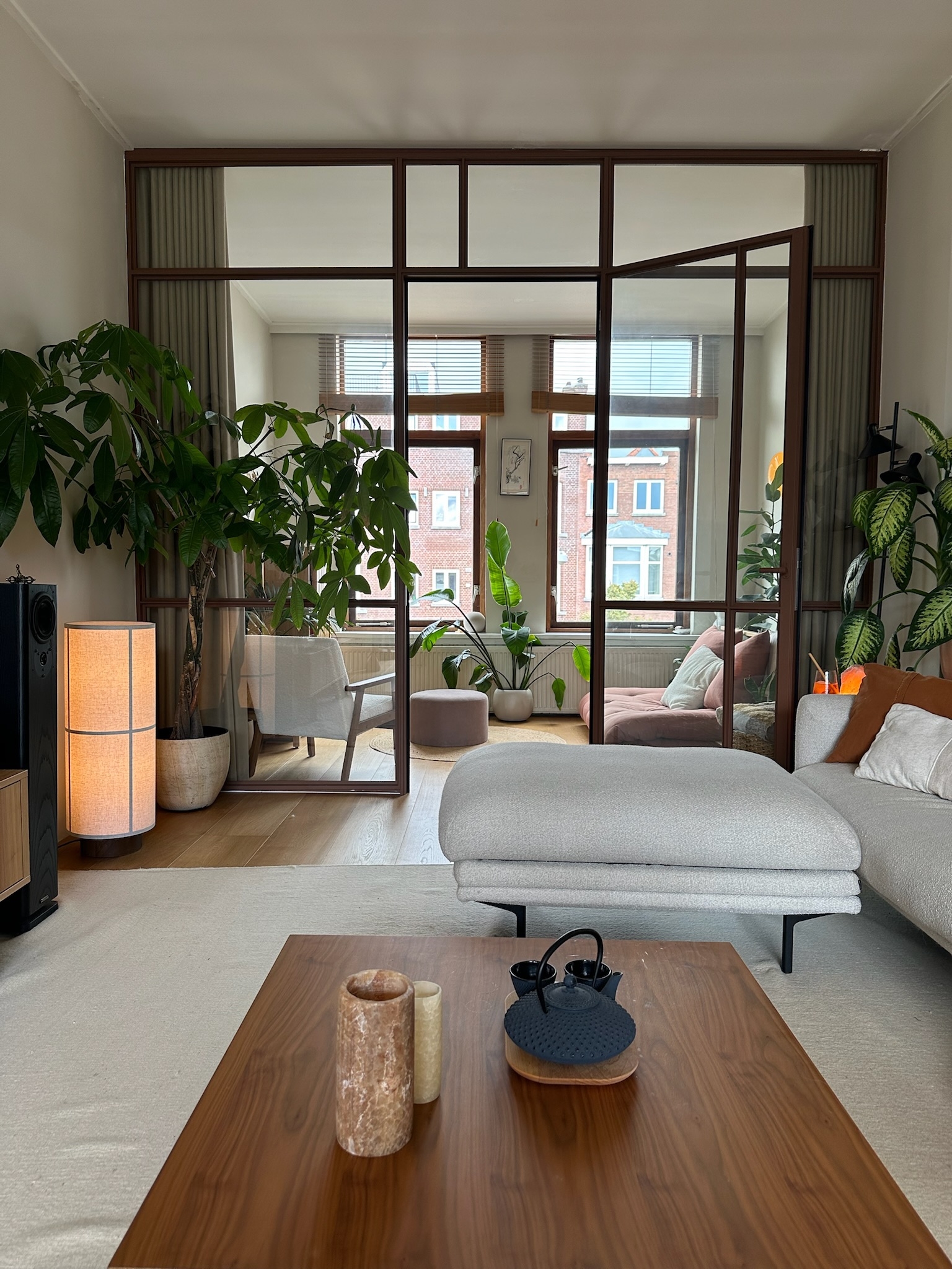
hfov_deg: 56.8
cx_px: 476
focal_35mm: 24
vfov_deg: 71.6
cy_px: 634
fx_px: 880
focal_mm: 6.86
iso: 125
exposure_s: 1/155
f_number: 1.78
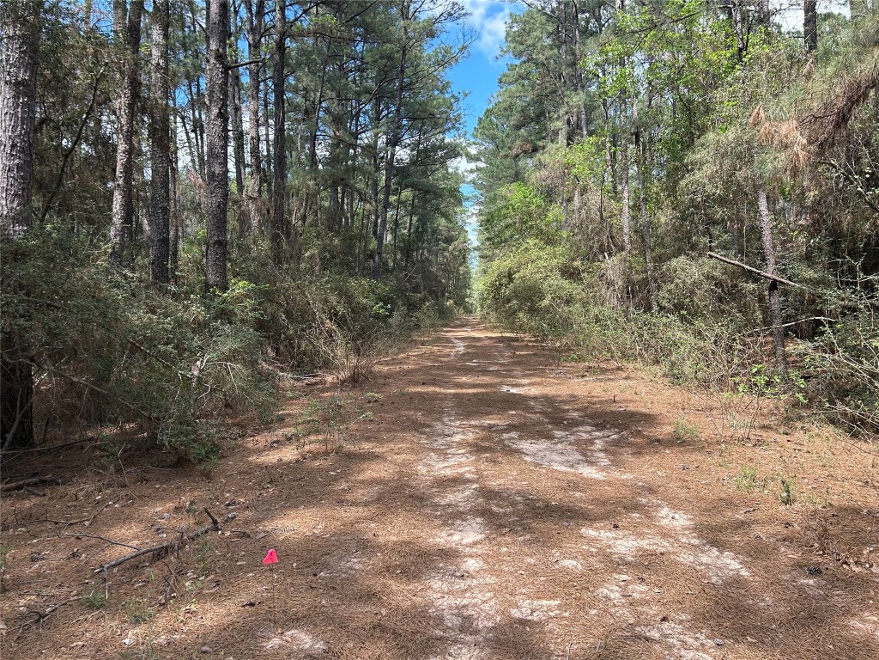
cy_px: 330
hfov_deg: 67.3
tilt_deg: -1.5
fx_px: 660
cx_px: 440
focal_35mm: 26
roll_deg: -0.7
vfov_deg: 53.1
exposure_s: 1/965
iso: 50
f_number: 1.5
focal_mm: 5.7
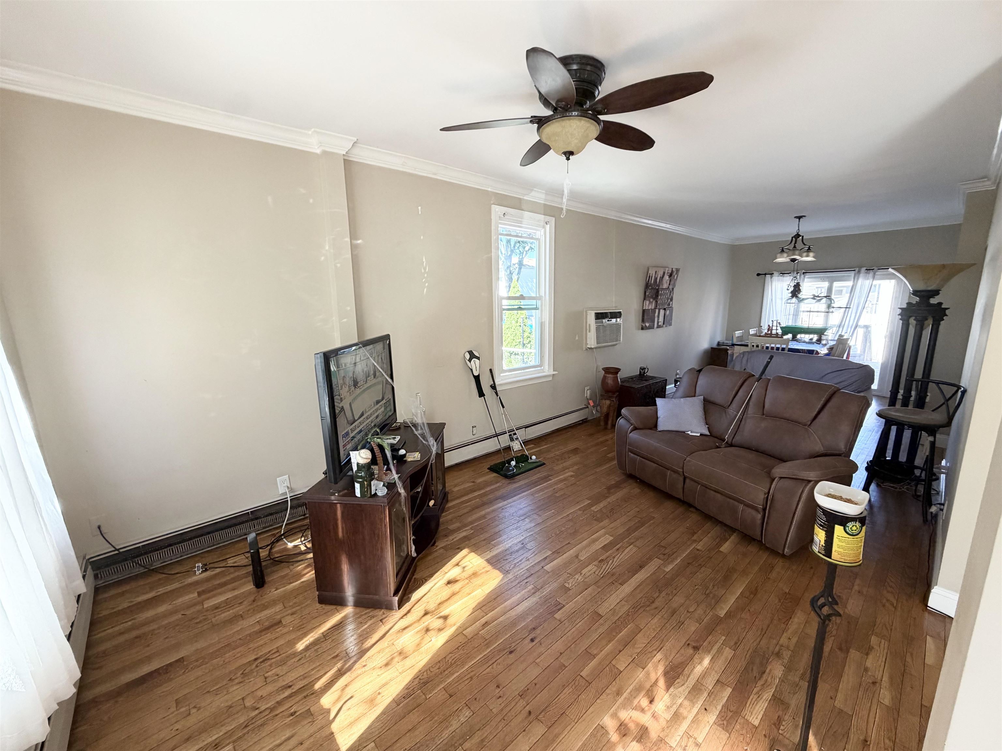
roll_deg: +1.4
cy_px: 376
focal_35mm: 14
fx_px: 405
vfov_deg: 85.7
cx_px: 501
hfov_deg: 102.1
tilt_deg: -10.7
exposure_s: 1/121
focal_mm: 2.22
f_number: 2.2
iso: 250
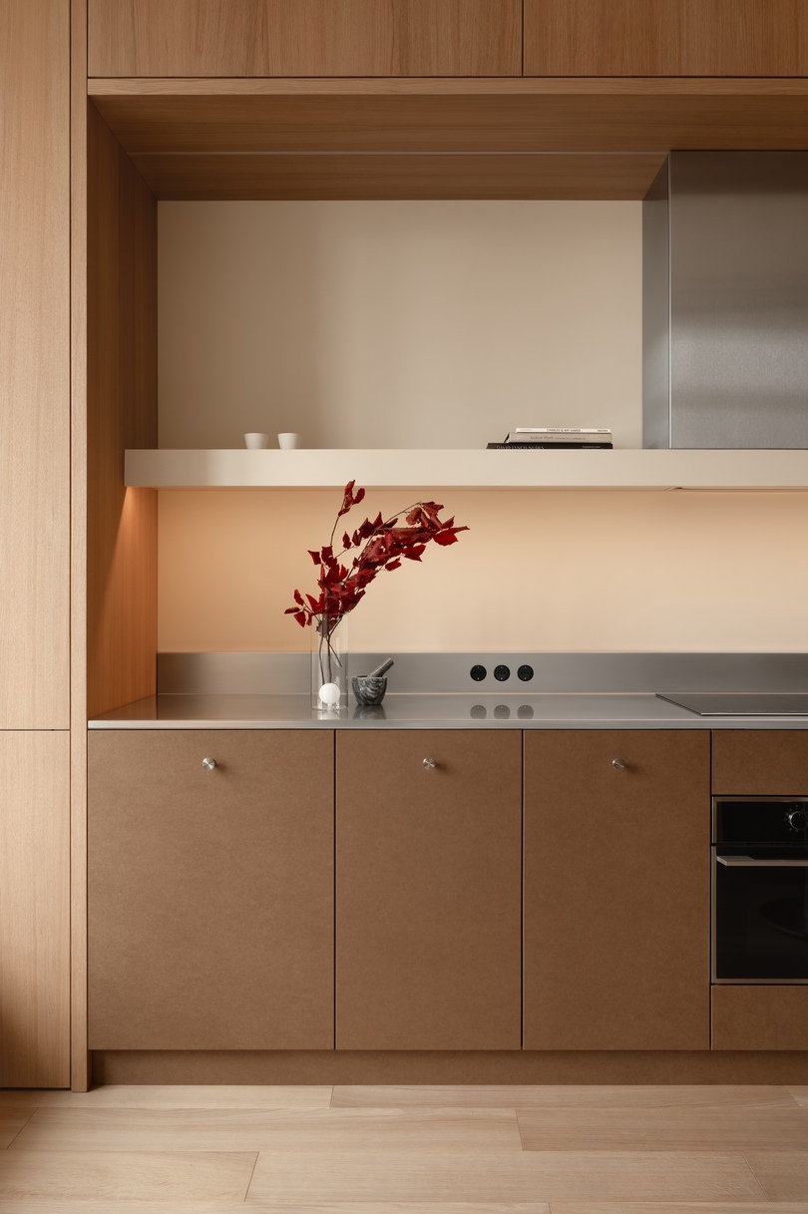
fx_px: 1011
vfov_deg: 62.0
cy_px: 607
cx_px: 404
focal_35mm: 30
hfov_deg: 43.6
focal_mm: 30
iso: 250
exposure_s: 1/10
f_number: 13
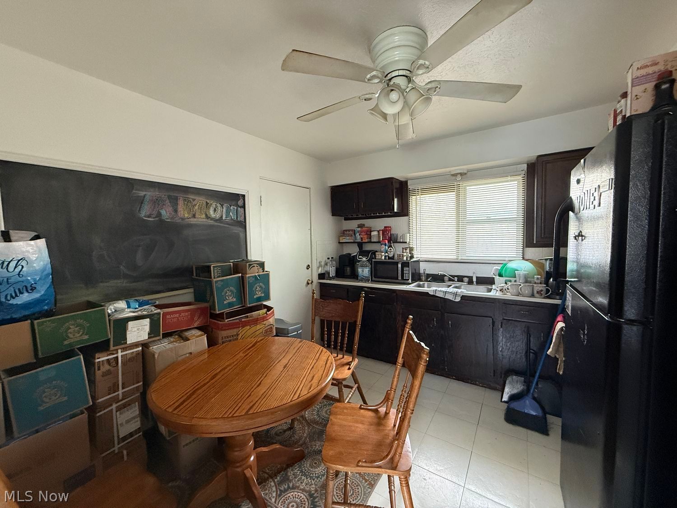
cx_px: 338
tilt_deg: -3.1
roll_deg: +1.4
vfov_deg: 85.7
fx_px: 274
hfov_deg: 102.1
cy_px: 254
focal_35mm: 14
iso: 400
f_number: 2.2
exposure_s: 1/60
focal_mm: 2.22
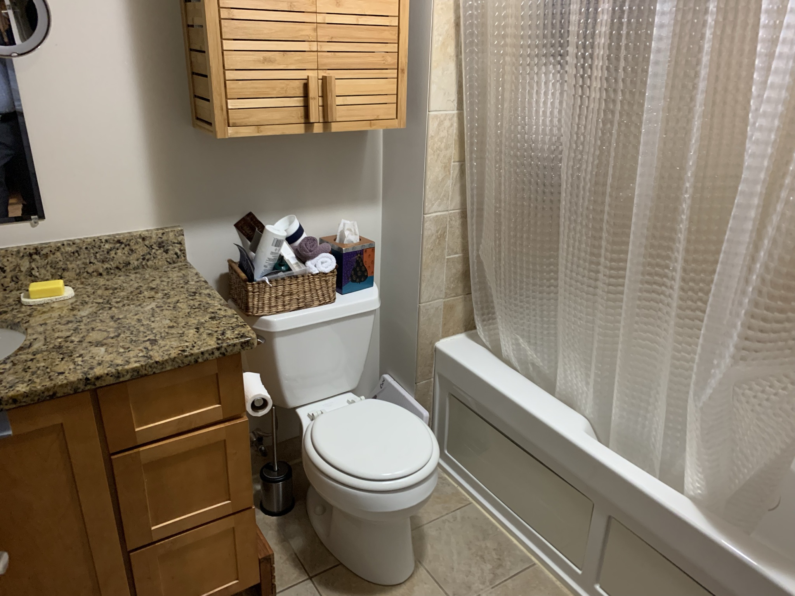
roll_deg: -2.4
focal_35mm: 26
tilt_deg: -20.2
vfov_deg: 53.1
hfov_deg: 67.3
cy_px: 298
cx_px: 398
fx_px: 597
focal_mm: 4.25
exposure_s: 1/40
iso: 400
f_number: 1.8
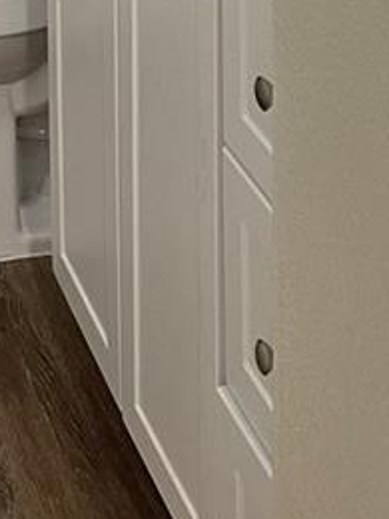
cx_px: -213
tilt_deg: -7.0
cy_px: -557
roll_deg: +1.4
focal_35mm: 120
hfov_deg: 11.8
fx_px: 1798
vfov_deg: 13.7
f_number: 1.6
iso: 100
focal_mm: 5.1
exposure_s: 1/60
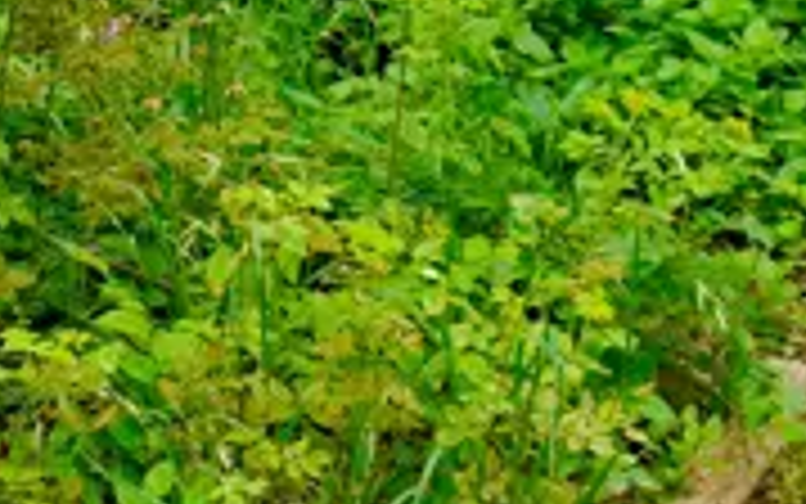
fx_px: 3604
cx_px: -549
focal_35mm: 164
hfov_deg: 11.9
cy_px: -423
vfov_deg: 7.7
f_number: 5
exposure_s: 1/80
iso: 100
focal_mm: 16
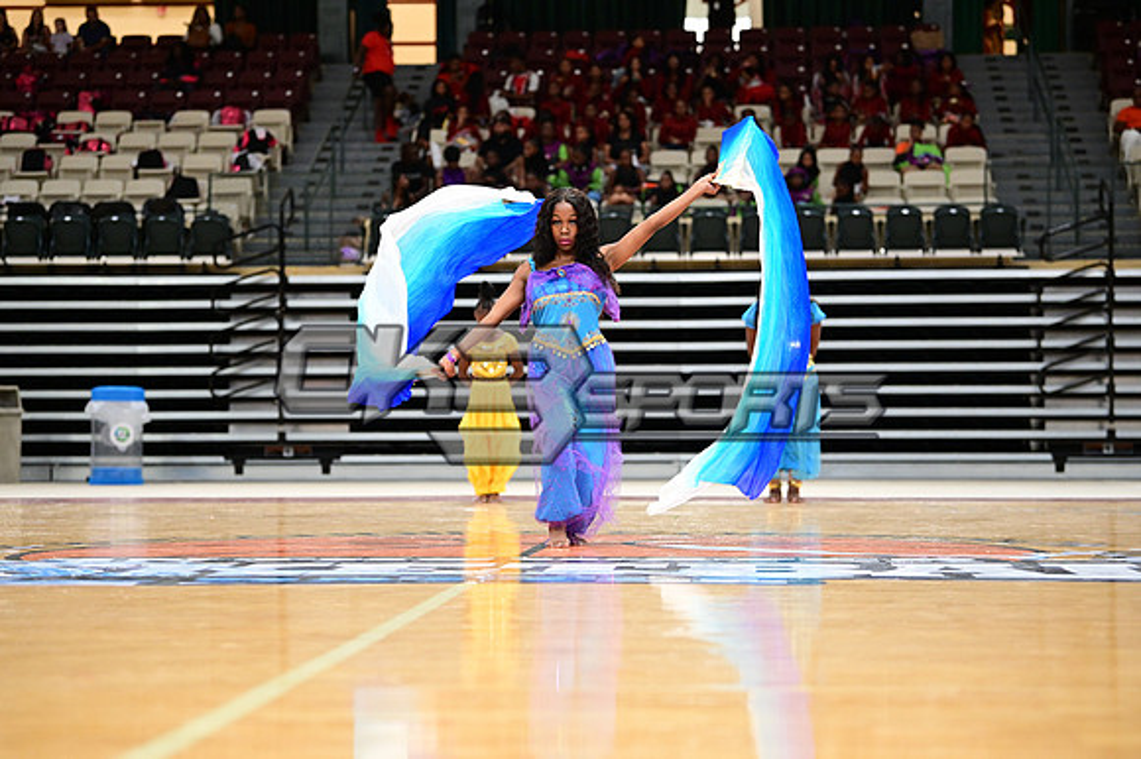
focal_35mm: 86
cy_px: 380
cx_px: 570
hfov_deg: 23.7
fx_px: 2724
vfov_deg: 15.9
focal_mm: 86
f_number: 3.2
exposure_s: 1/1000
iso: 6400
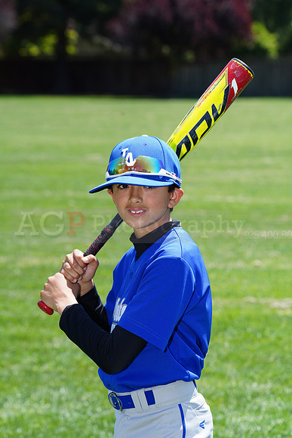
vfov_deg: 11.5
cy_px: 219
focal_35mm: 178
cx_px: 146
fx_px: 2164
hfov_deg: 7.7
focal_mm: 178
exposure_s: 1/200
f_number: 9
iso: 200
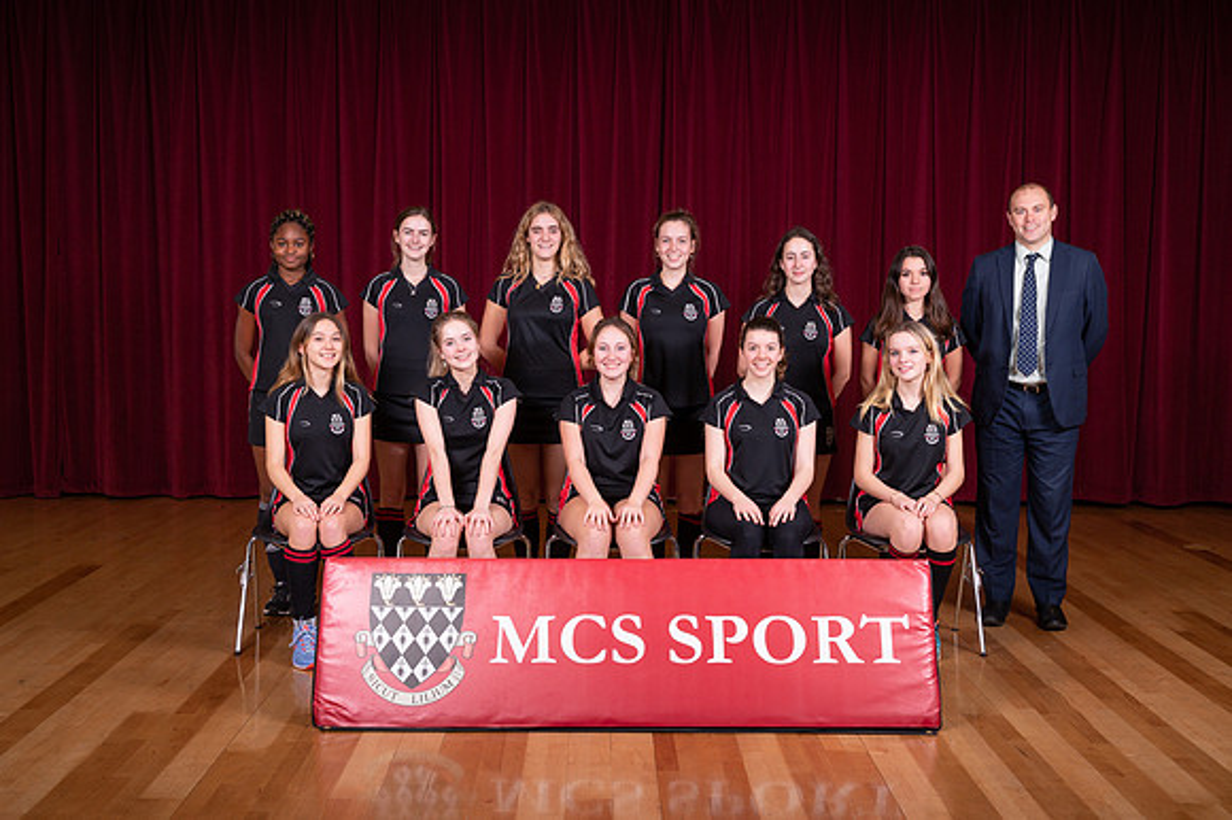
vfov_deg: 31.9
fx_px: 1436
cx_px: 616
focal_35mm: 42
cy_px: 410
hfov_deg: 46.4
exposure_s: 1/50
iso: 800
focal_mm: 42
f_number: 9
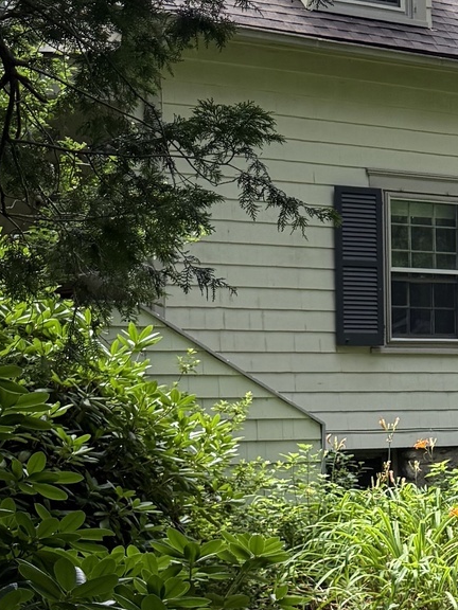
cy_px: 421
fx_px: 1694
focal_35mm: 96
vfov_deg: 20.3
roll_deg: -0.8
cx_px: 889
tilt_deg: -0.4
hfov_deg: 13.4
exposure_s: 1/1005
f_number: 1.78
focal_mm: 6.76
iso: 100
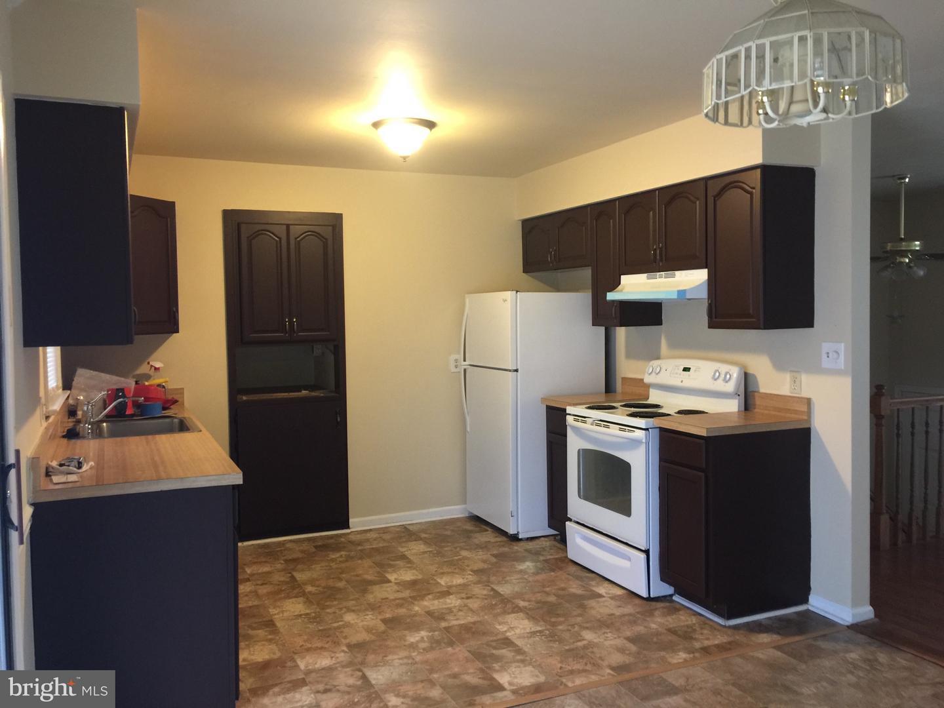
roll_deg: -0.6
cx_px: 472
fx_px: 791
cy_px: 354
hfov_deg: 61.7
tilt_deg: -2.6
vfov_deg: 48.2
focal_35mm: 29
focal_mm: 4.15
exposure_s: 1/4
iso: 64
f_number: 2.2
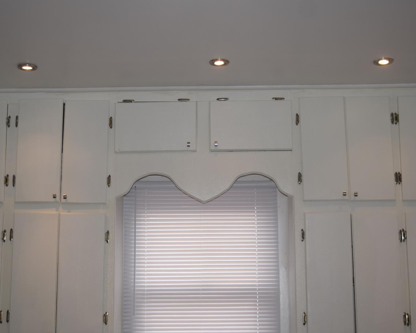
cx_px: 206
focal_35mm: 89
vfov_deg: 17.3
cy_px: 175
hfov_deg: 21.5
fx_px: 1096
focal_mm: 42
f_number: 5.6
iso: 320
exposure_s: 1/125
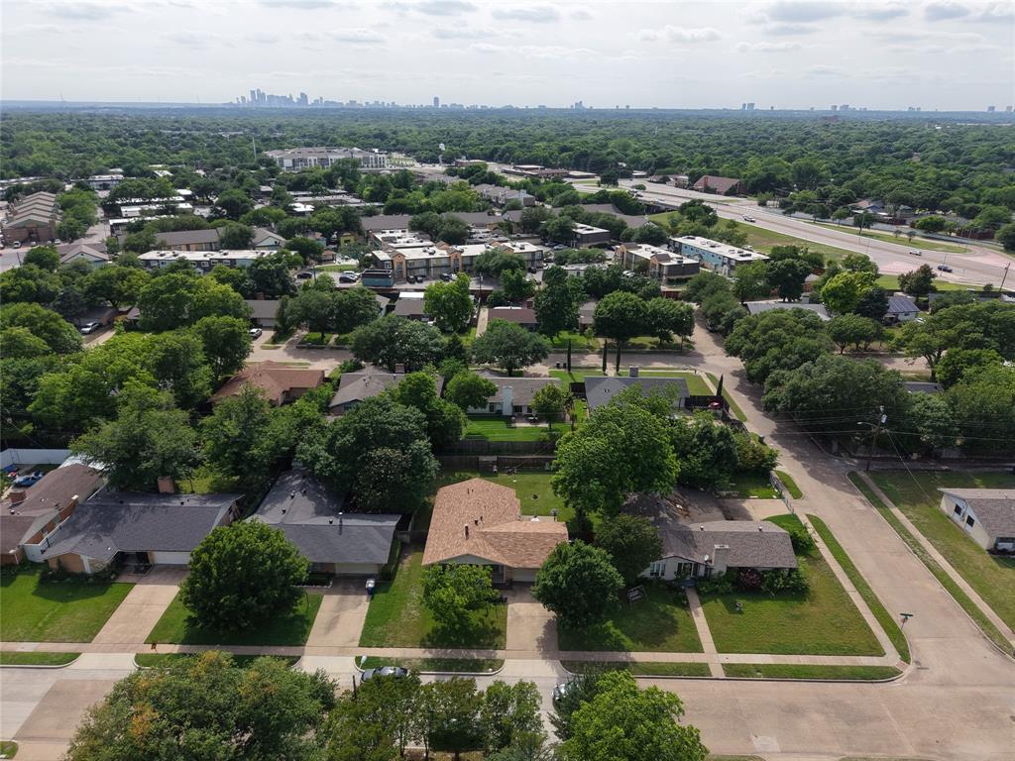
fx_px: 704
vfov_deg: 56.8
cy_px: 380
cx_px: 508
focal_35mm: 24
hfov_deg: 71.6
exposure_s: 1/4000
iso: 240
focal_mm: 8.67
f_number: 1.8
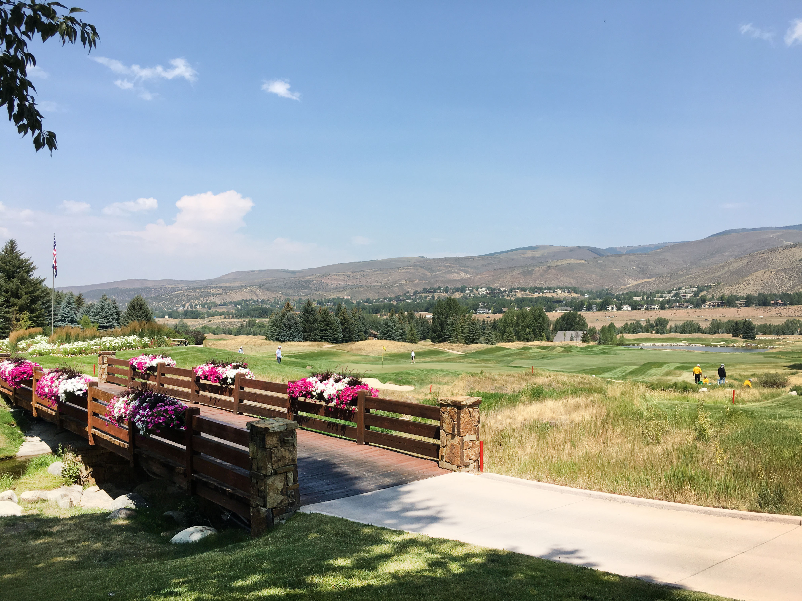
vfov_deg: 48.2
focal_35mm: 29
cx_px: 401
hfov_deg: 61.7
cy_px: 300
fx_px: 672
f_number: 2.2
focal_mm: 4.15
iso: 25
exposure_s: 1/1374
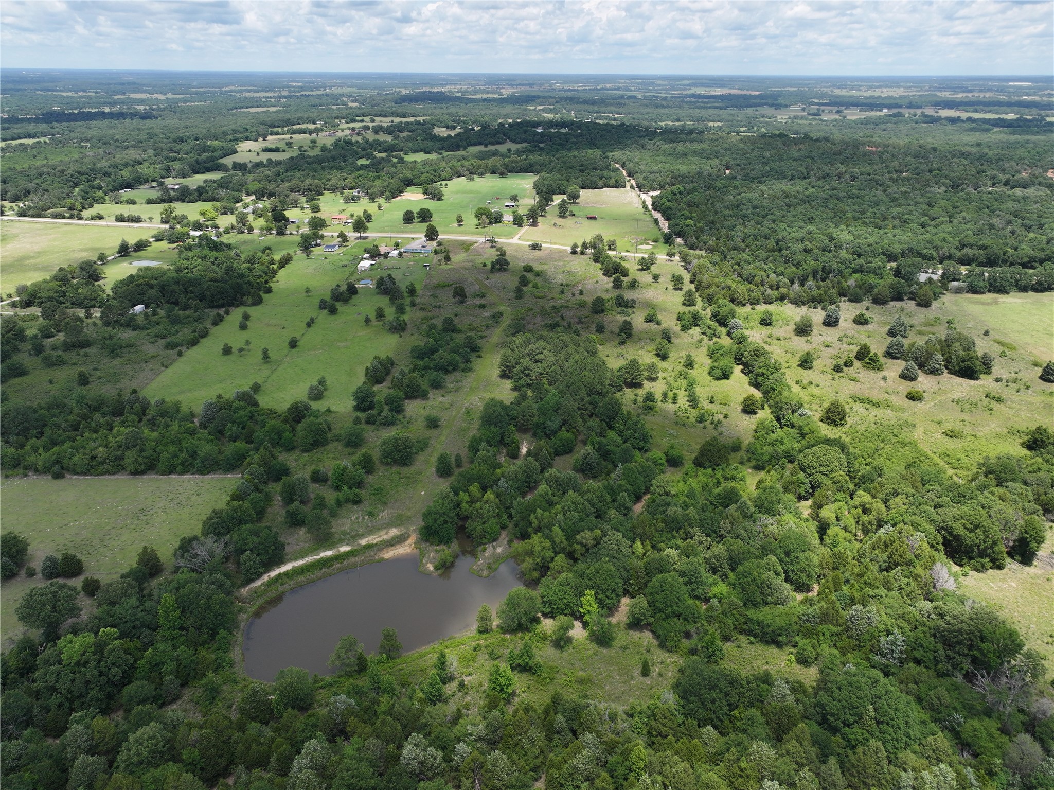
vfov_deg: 56.8
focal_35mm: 24
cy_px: 395
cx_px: 527
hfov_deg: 71.6
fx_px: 730
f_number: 2.8
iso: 120
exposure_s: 1/1250
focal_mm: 12.29
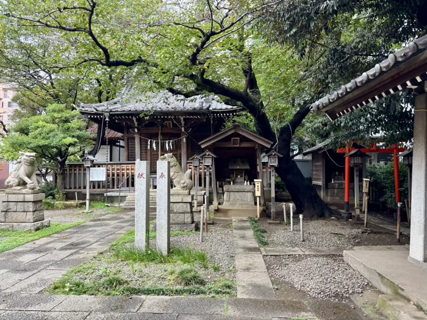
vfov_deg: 53.1
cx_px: 214
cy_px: 160
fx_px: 321
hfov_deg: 67.3
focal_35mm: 26
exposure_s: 1/121
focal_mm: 5.96
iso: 40
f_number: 1.6
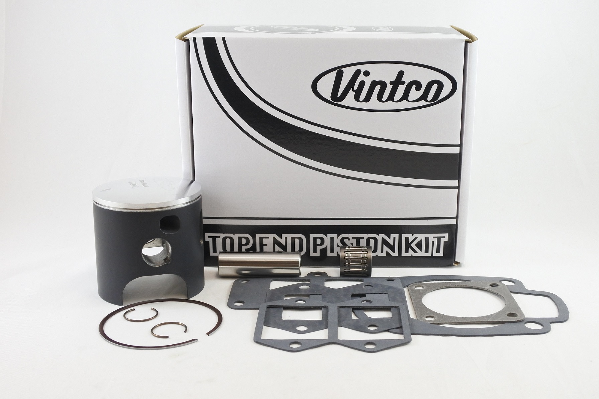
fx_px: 632
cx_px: 300
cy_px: 200
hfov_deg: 50.7
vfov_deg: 35.1
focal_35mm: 38
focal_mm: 14.3
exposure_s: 1/125
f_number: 4
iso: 500
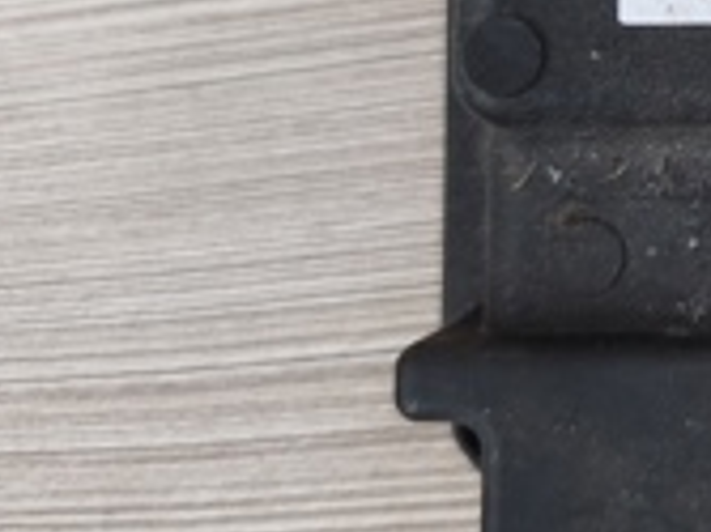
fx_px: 1888
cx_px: 1098
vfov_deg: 15.4
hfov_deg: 18.6
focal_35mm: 92
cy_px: -115
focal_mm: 5.31
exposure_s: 1/33
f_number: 1.7
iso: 200
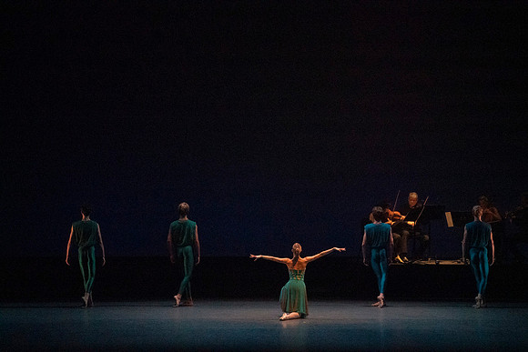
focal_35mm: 164
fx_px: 2406
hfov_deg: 12.5
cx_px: 264
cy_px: 176
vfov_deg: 8.4
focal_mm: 164
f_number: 8
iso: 25600
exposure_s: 1/400
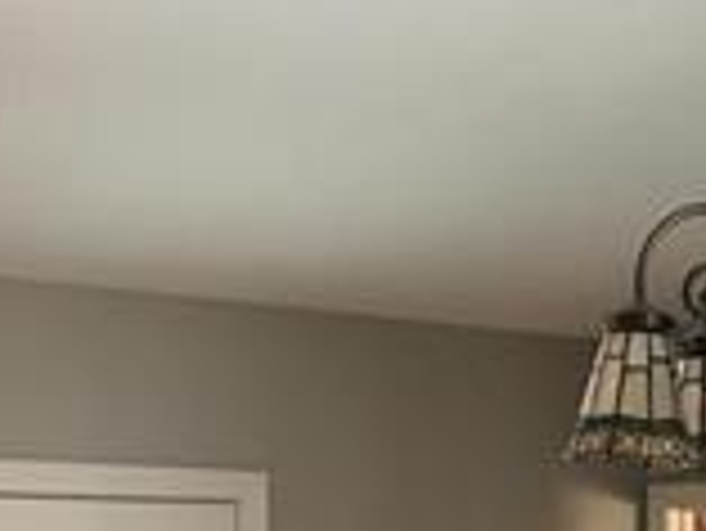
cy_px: 900
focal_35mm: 118
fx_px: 2408
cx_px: 719
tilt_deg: -7.9
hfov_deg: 16.3
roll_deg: -1.7
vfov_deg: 11.8
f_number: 2.2
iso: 50
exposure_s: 1/15
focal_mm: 4.15
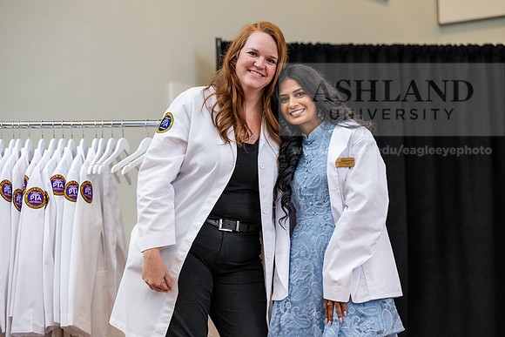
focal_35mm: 115
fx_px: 1613
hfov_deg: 17.8
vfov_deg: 11.9
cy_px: 168
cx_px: 252
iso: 1600
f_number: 3.5
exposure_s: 1/200
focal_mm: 115
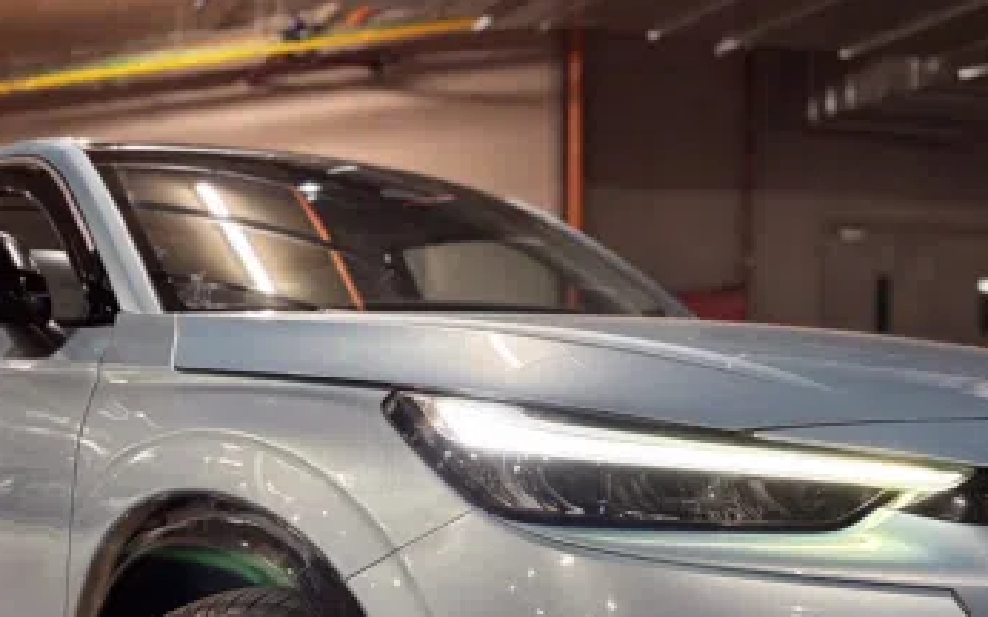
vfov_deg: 24.9
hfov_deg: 39.3
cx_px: 357
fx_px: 1373
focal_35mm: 51
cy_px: 497
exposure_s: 1/33
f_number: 1.6
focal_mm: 5.96
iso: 500
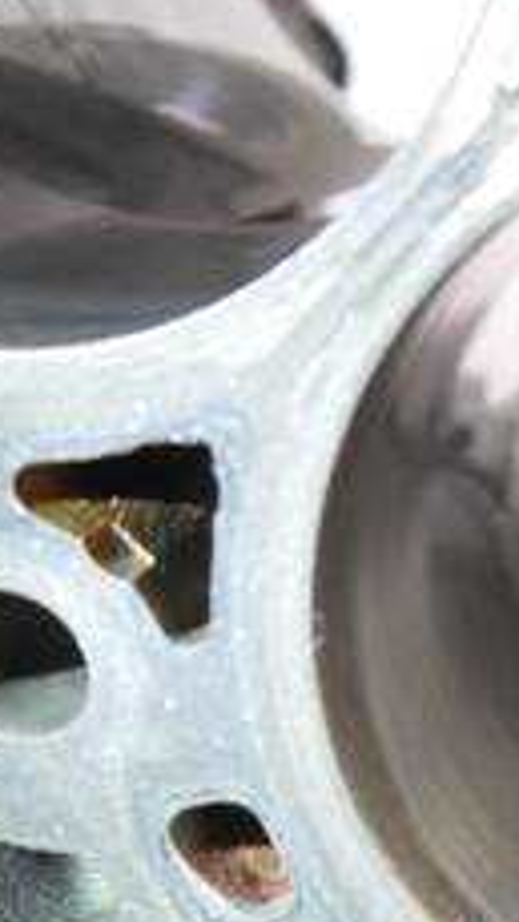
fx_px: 1564
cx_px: 809
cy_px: 672
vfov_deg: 32.3
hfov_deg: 16.8
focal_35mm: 64
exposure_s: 1/100
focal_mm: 14
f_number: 3.5
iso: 3200
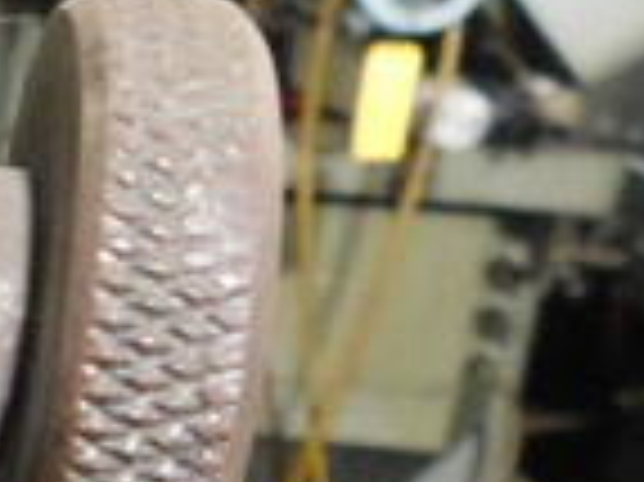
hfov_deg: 11.5
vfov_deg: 11.4
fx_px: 2398
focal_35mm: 129
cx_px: -1072
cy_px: 423
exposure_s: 1/8
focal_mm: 4
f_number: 3
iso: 720
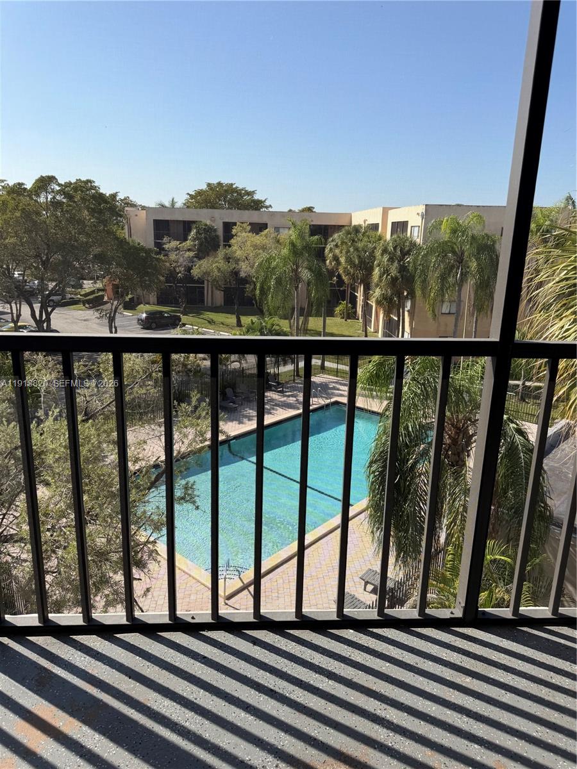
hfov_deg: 56.8
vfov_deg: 71.6
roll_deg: -1.5
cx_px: 288
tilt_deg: -14.9
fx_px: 533
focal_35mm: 24
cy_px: 384
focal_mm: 6.76
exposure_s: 1/2801
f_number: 1.78
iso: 80
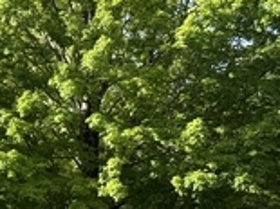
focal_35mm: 186
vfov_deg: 8.0
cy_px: 137
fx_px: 1503
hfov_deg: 10.0
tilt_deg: +6.3
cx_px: -246
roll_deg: +0.8
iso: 64
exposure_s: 1/1883
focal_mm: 6.76
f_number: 1.78
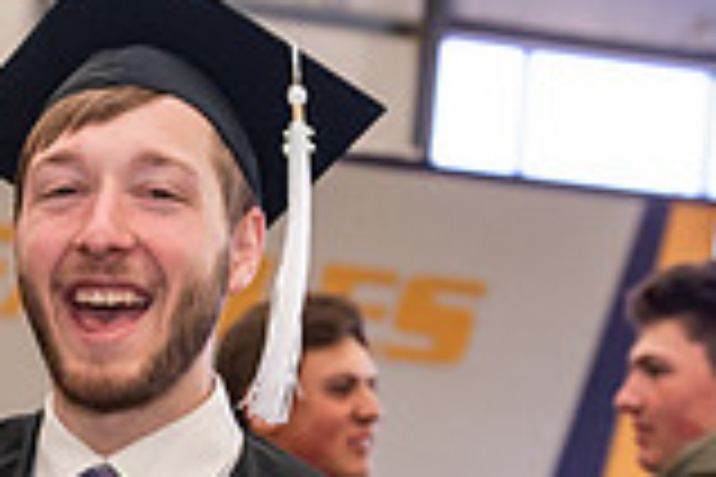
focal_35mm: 139
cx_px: -45
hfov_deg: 14.5
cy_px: 488
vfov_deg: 9.8
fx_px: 2764
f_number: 3.5
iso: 2500
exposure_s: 1/200
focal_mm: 38
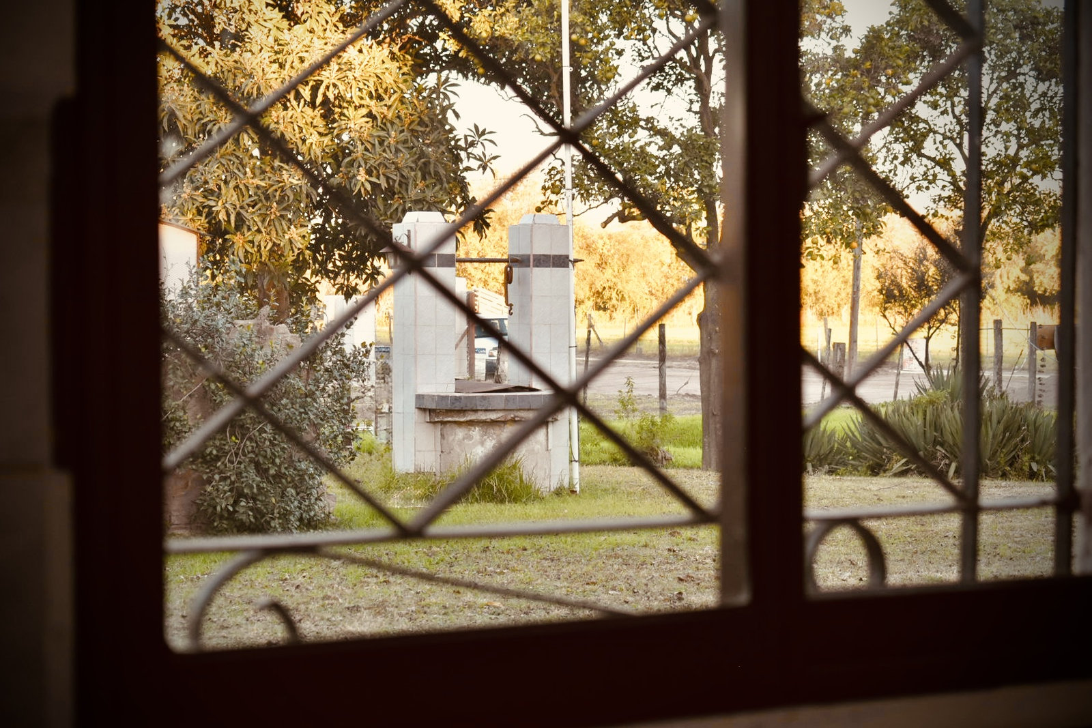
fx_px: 2503
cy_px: 364
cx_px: 546
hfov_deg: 24.6
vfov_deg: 16.6
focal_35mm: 82
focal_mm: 55
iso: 400
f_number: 5.6
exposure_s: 1/125
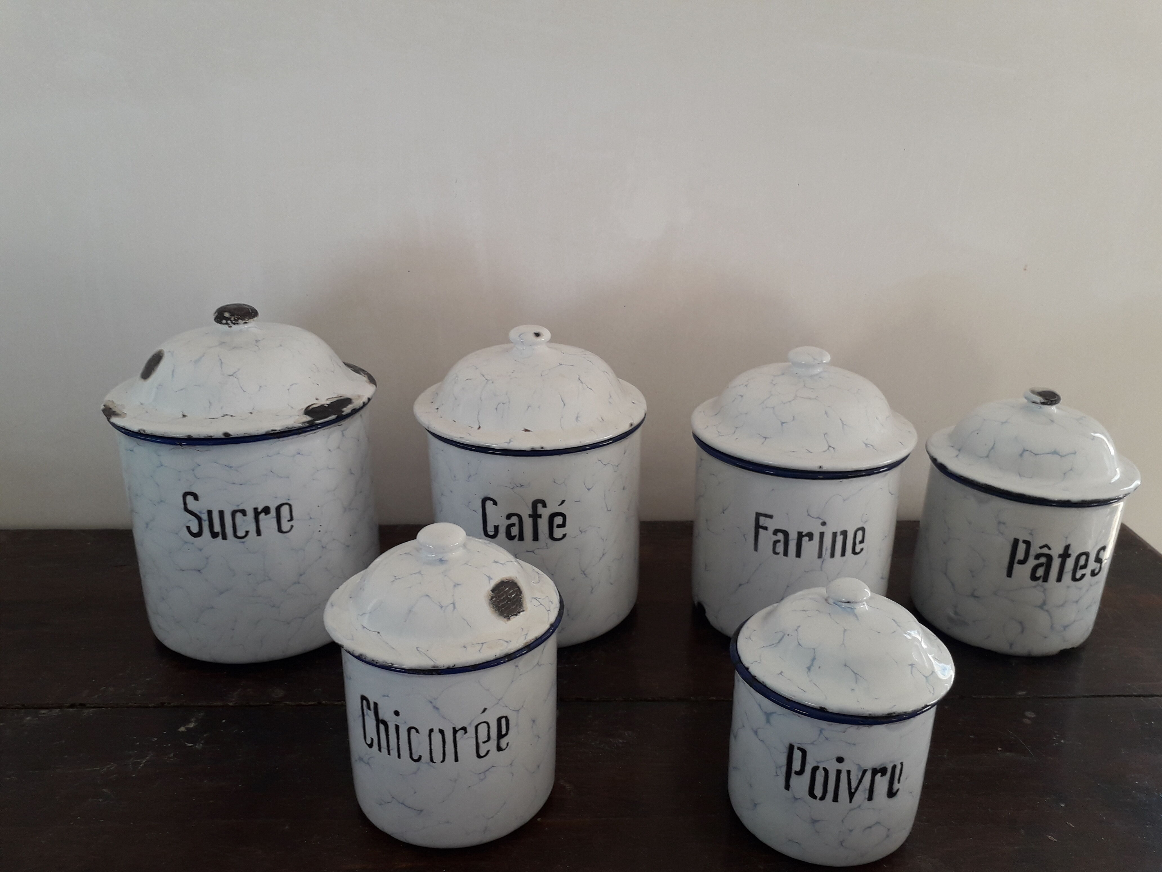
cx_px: 581
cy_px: 436
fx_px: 906
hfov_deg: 65.3
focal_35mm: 27
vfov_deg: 51.4
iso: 50
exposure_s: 1/50
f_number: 1.9
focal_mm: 3.6
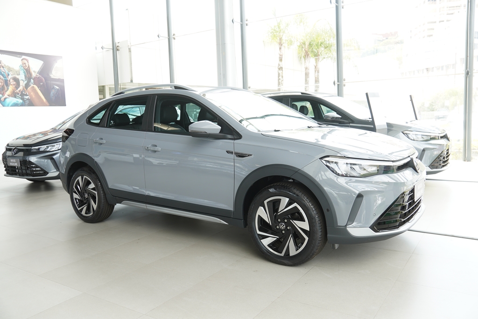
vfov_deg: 43.6
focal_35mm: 30
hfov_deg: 61.9
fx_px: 398
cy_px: 160
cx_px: 239
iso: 160
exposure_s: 1/60
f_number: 4.5
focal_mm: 20
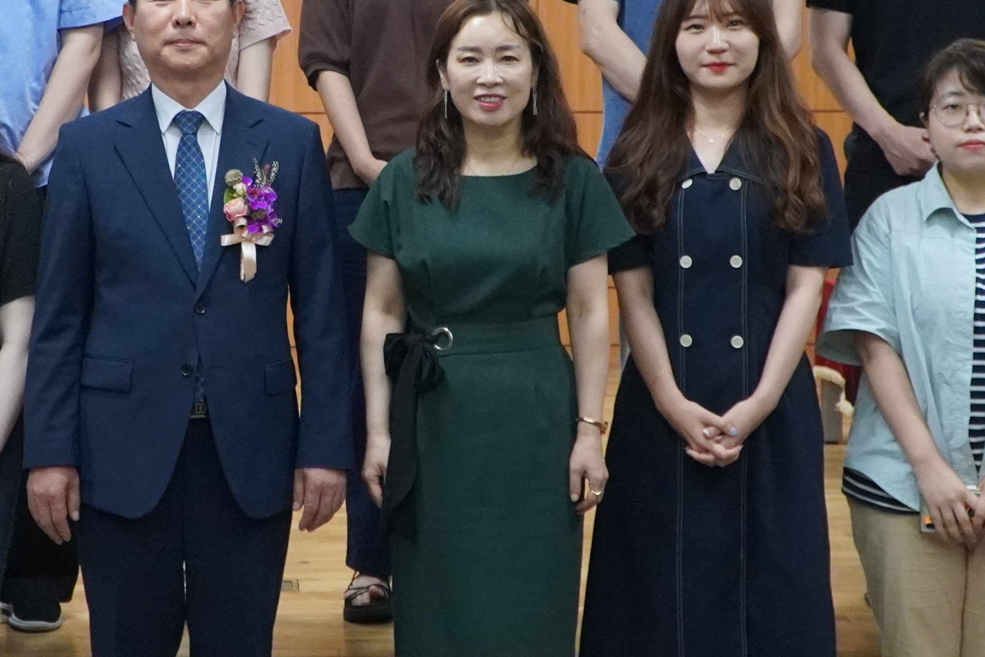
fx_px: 2585
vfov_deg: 14.4
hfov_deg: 21.5
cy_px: 163
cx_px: 326
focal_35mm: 94
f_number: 4
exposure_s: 1/160
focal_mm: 21
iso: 2000
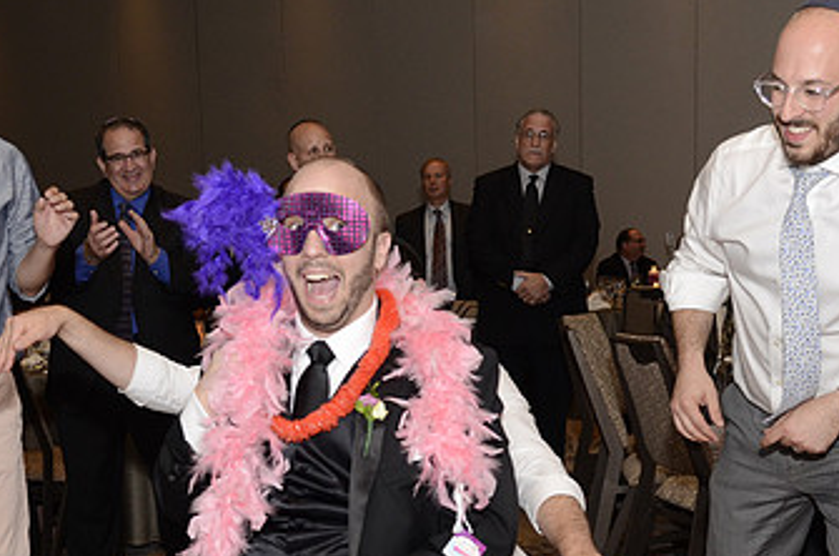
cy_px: 433
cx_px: 333
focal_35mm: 52
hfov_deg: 38.1
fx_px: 1210
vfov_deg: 25.5
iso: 800
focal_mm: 20
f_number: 4.5
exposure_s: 1/160
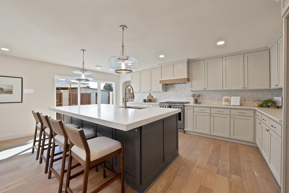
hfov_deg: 108.3
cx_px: 146
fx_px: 104
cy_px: 96
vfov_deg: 85.4
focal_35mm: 13
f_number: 9
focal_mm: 12
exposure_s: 1/13
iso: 640
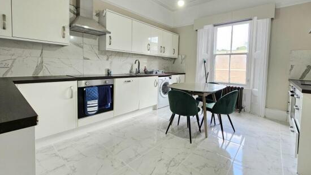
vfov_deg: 70.2
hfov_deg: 102.9
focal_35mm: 15
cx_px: 160
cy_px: 74
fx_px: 124
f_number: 2.2
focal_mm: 2.2
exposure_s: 1/71.4
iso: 125
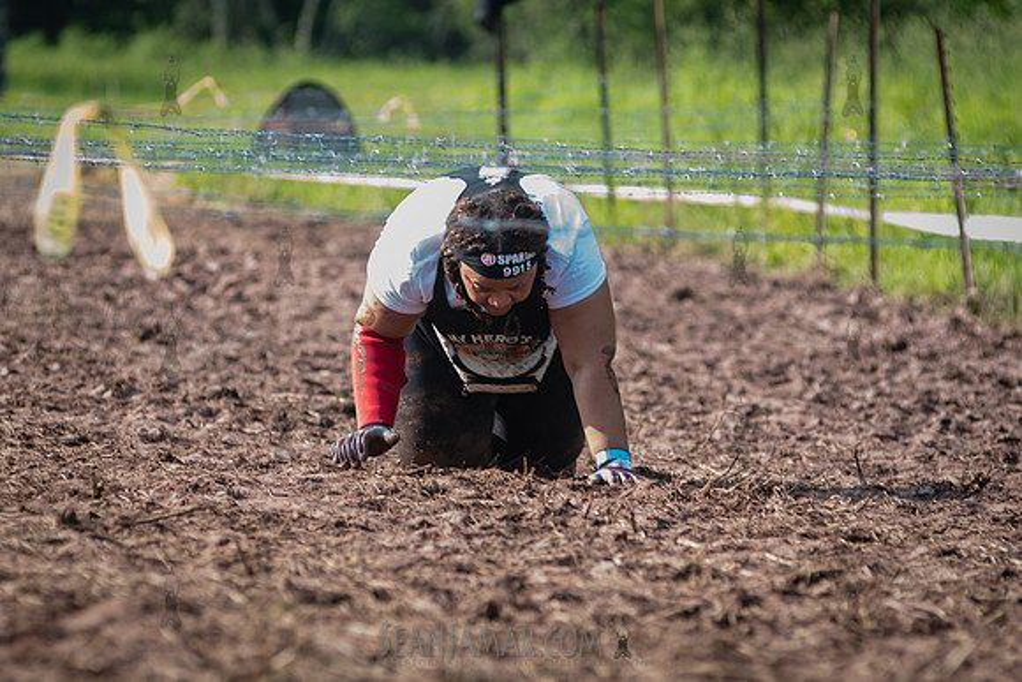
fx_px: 7815
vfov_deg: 5.0
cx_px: 490
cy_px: 355
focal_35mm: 275
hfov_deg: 7.5
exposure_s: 1/200
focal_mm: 185
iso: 250
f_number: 4.5
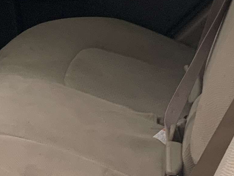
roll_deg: -3.7
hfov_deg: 14.3
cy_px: 125
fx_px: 919
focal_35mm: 136
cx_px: -7
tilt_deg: -25.6
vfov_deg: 10.9
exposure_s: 1/77
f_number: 1.8
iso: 100
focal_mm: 4.25
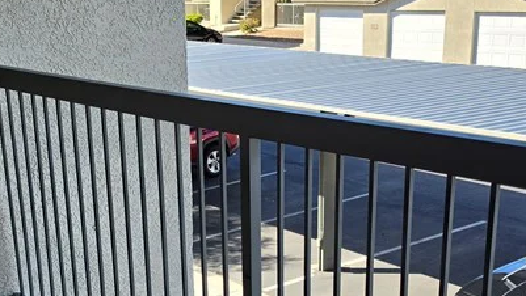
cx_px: 148
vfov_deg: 18.2
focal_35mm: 64
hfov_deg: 32.4
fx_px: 893
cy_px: 317
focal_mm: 6.5
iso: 64
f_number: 1.4
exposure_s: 1/5015
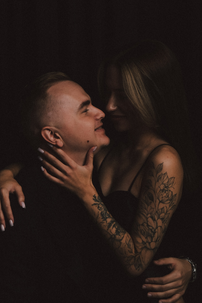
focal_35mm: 69
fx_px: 581
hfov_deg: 19.7
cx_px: 101
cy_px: 152
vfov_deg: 29.2
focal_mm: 46.3
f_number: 11
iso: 200
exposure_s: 1/125
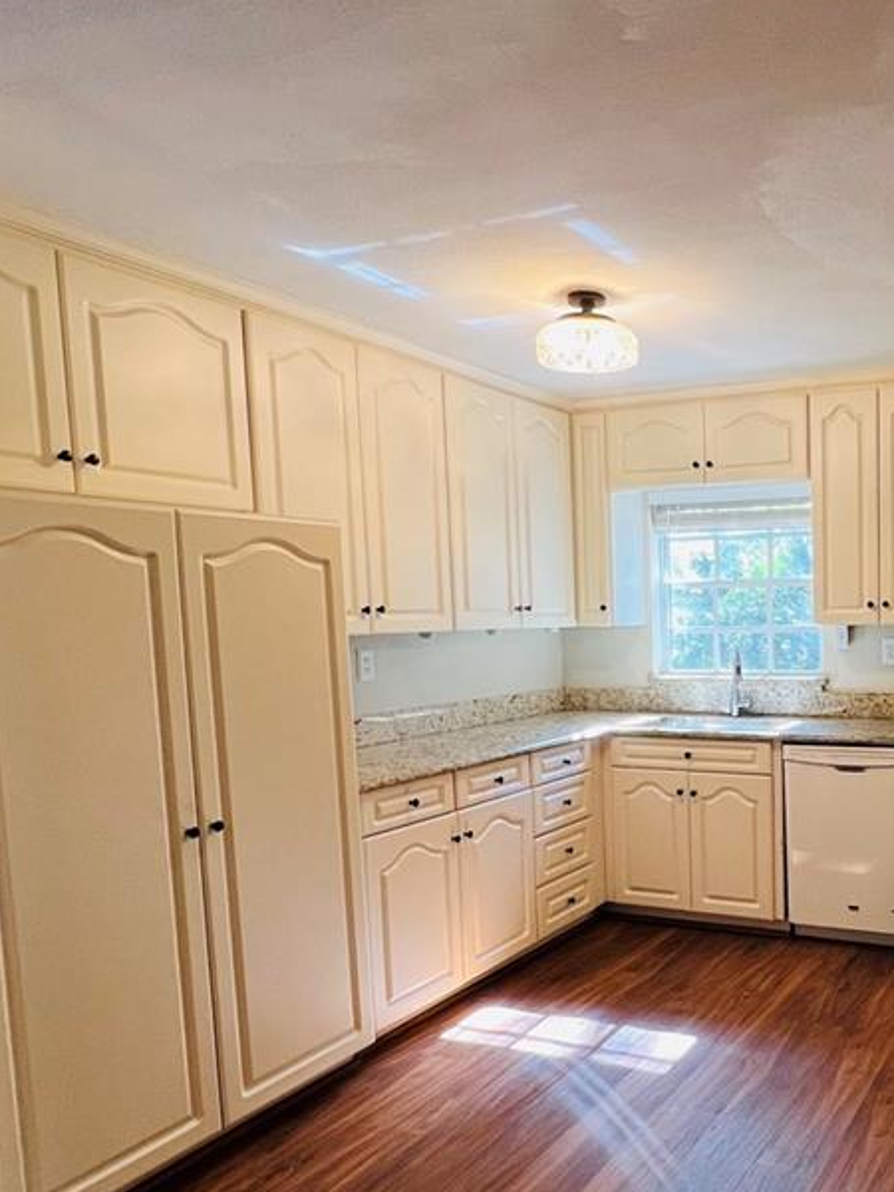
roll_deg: +1.2
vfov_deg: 66.8
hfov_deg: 47.9
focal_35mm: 26
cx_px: 795
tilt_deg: -4.5
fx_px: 895
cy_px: 699
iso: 125
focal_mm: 1.57
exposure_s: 1/60
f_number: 1.8
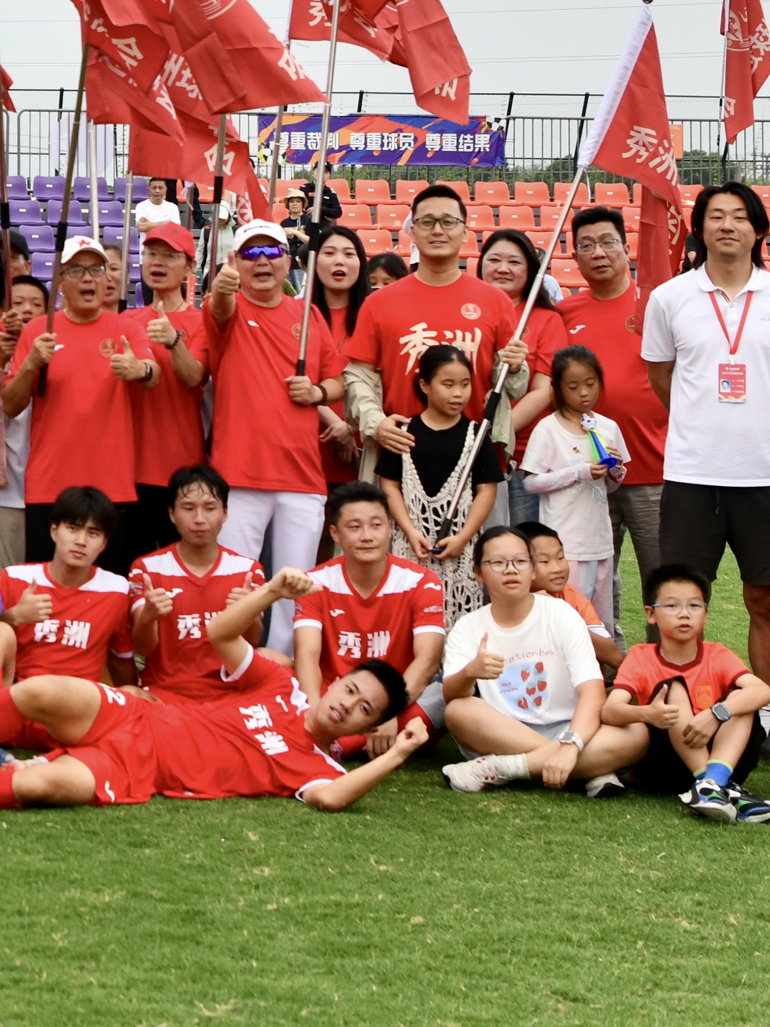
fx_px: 2700
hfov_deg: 15.0
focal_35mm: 91
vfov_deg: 21.2
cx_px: -409
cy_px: 150
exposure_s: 1/500
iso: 500
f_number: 4
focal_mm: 29
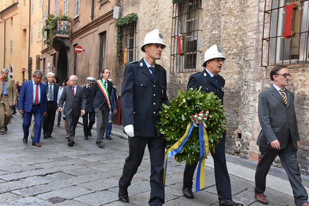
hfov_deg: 46.4
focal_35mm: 42
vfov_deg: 31.9
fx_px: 360
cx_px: 154
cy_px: 103
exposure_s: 1/160
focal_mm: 28
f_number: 6.3
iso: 800
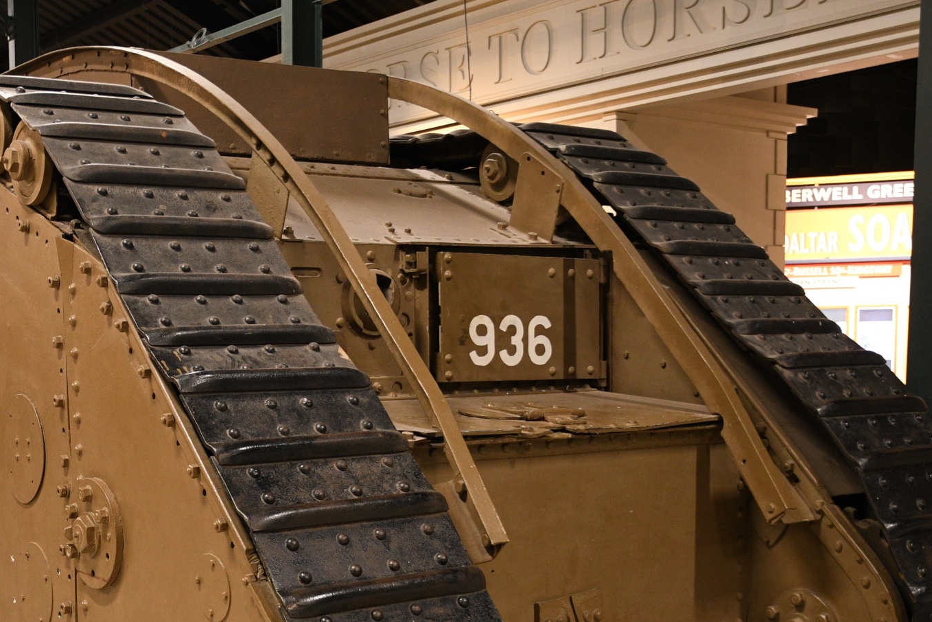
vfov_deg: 25.1
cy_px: 505
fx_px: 1372
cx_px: 298
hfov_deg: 37.0
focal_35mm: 53
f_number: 2.8
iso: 1000
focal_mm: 20
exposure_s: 1/30
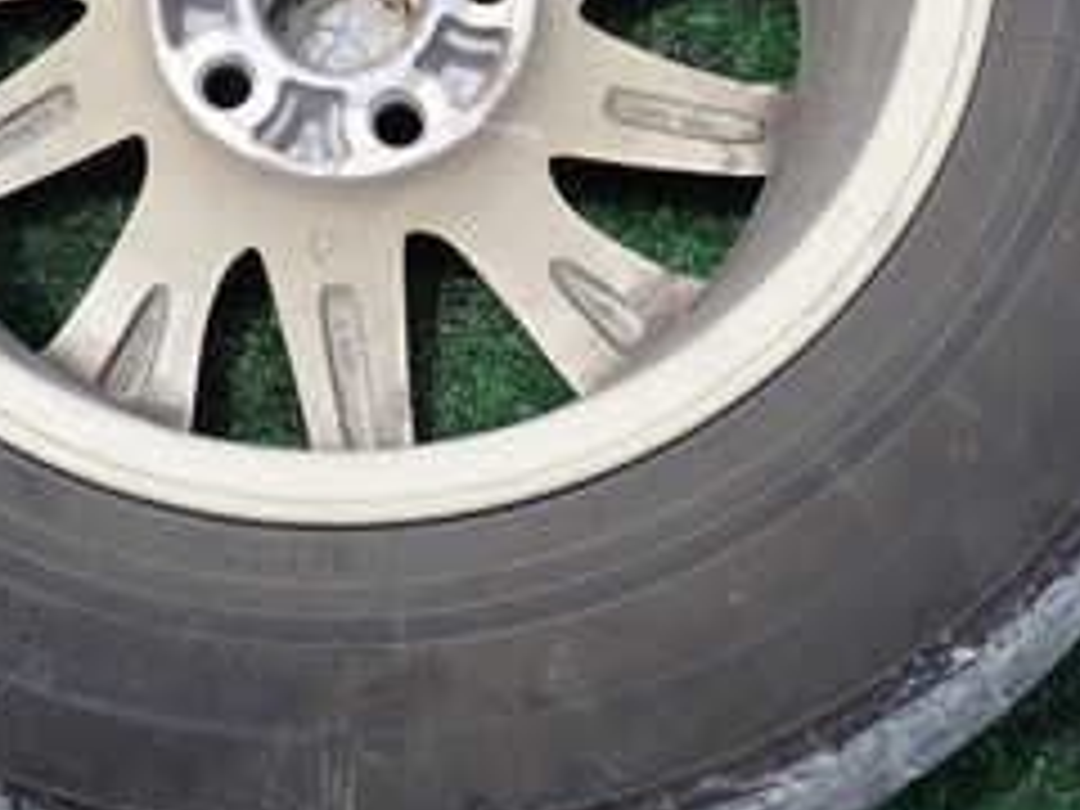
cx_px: 315
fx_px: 2340
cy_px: 0
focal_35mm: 75
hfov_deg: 25.8
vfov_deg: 19.1
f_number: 3.2
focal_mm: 5.4
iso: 100
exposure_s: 1/500
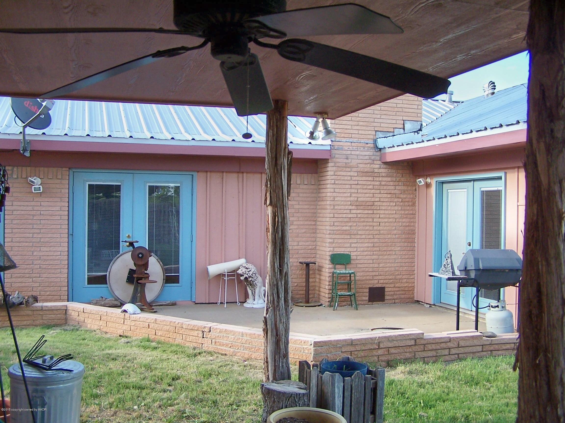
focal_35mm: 38
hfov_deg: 49.0
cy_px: 212
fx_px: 620
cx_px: 282
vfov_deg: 37.7
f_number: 2.8
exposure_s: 1/250
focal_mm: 6.3
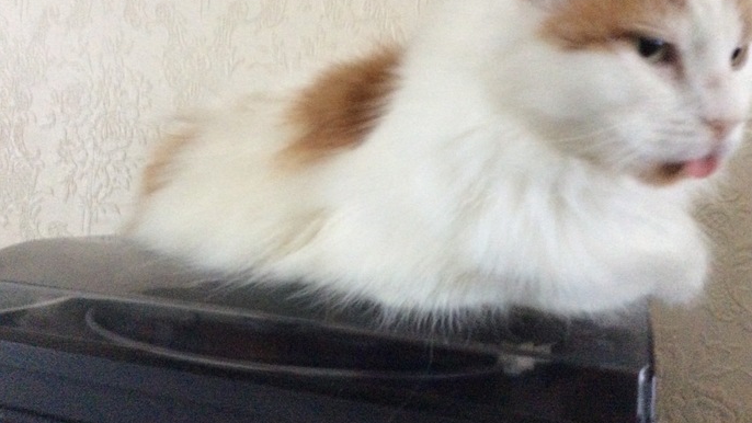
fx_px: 698
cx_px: 376
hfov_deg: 56.6
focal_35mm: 35
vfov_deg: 33.6
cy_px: 169
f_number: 2.4
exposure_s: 1/17
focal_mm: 3.3
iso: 400
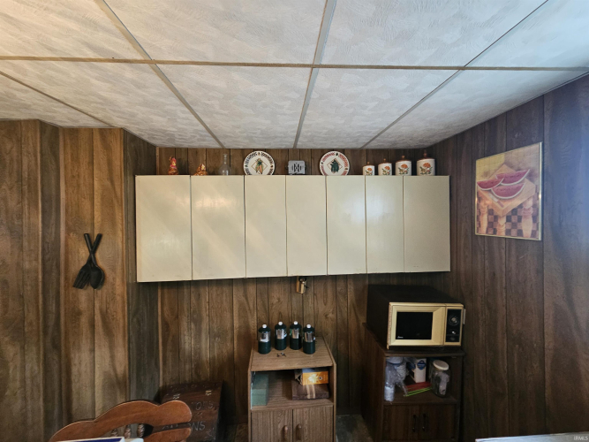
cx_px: 294
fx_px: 221
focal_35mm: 13
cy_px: 221
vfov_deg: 89.9
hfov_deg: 106.2
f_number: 2.2
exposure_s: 1/30
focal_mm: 2.2
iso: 400
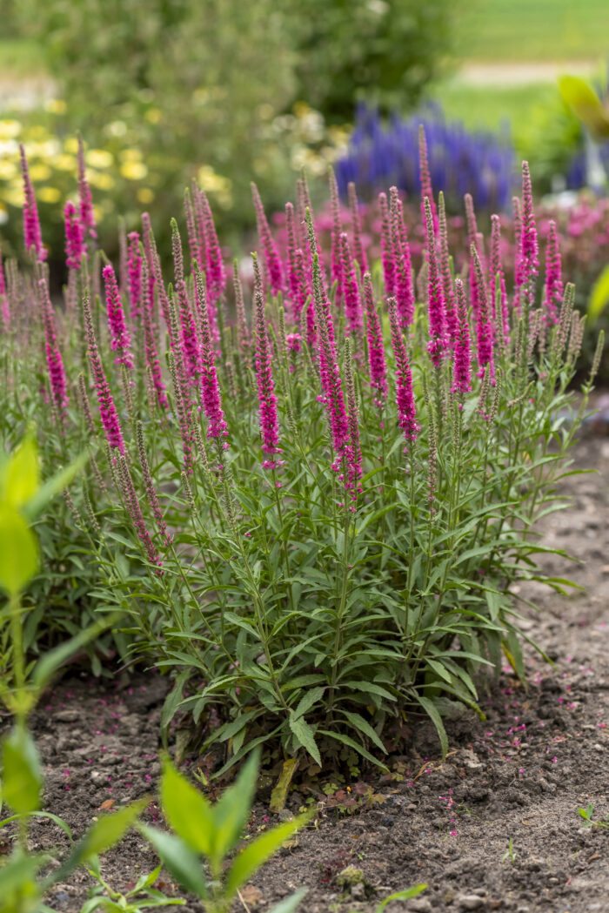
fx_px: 2662
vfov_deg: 19.5
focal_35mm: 105
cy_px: 456
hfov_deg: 13.0
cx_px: 304
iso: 800
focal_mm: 105
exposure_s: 1/2000
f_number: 5.6
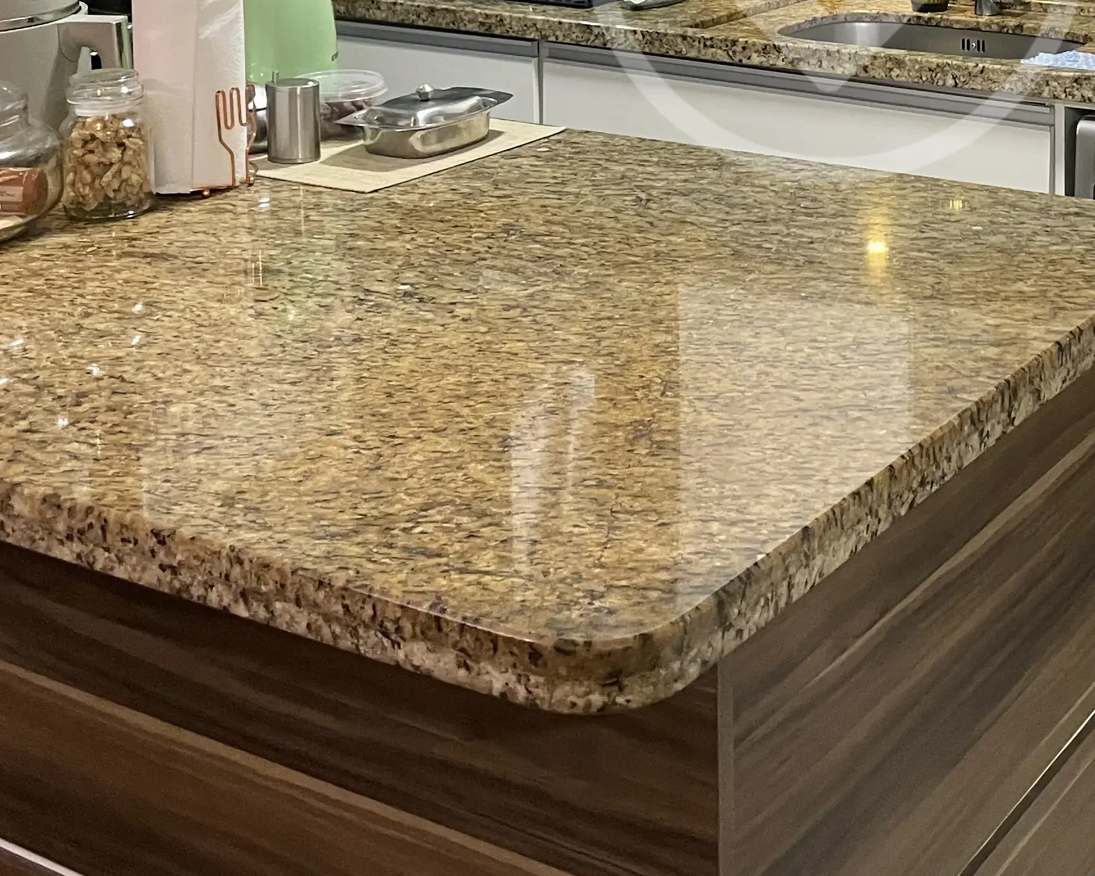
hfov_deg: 30.9
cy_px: -72
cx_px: 835
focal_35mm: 60
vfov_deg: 23.9
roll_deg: +0.2
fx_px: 1944
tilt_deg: -8.4
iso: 250
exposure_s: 1/60
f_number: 1.6
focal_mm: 4.2
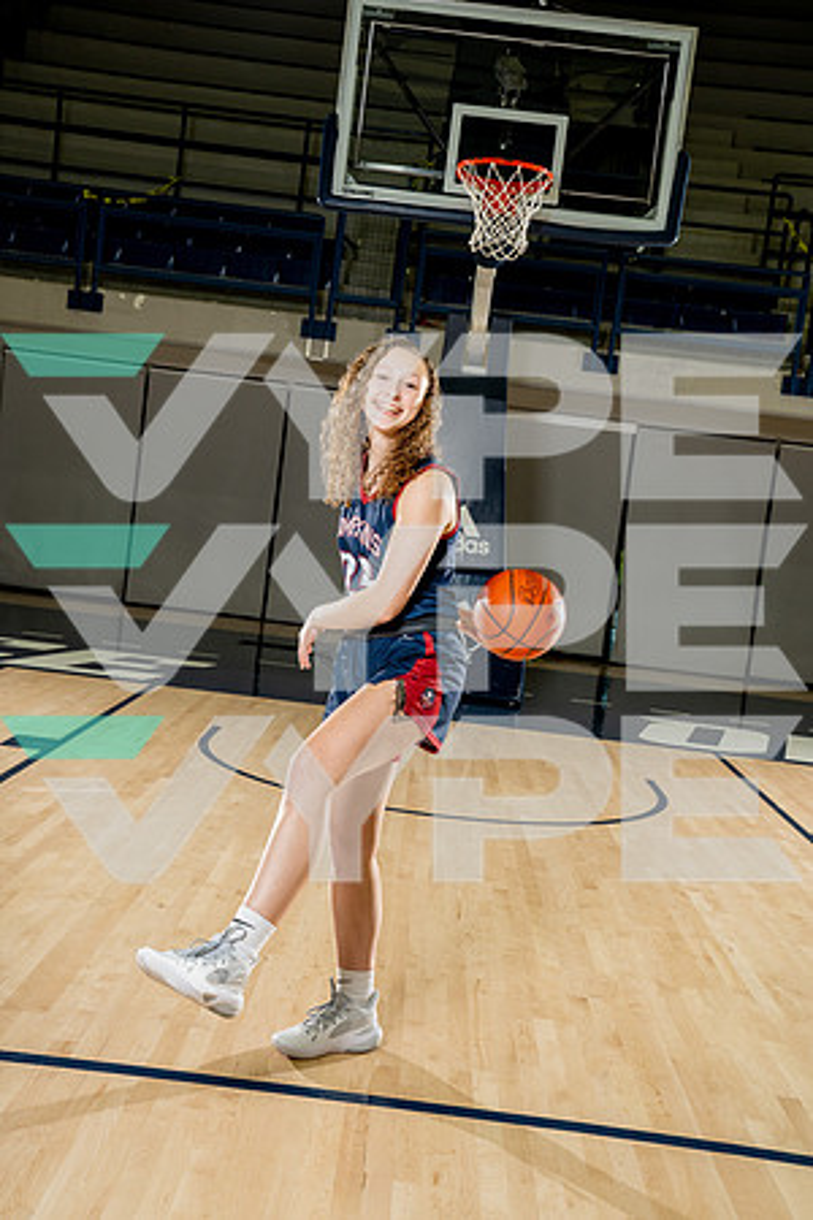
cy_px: 610
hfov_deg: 32.6
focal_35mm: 41
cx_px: 406
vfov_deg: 47.4
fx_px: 1389
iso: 640
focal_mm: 41
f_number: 8
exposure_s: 1/250
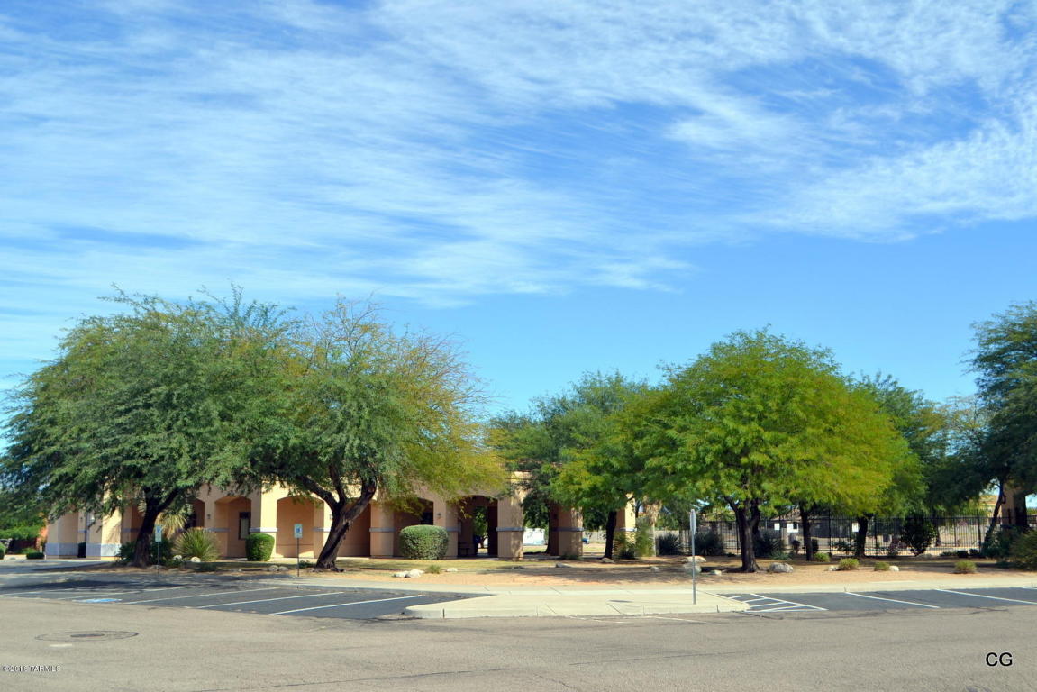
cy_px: 346
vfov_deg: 36.9
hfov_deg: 53.1
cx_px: 518
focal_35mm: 36
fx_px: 1037
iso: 100
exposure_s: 1/250
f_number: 8
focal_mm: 24
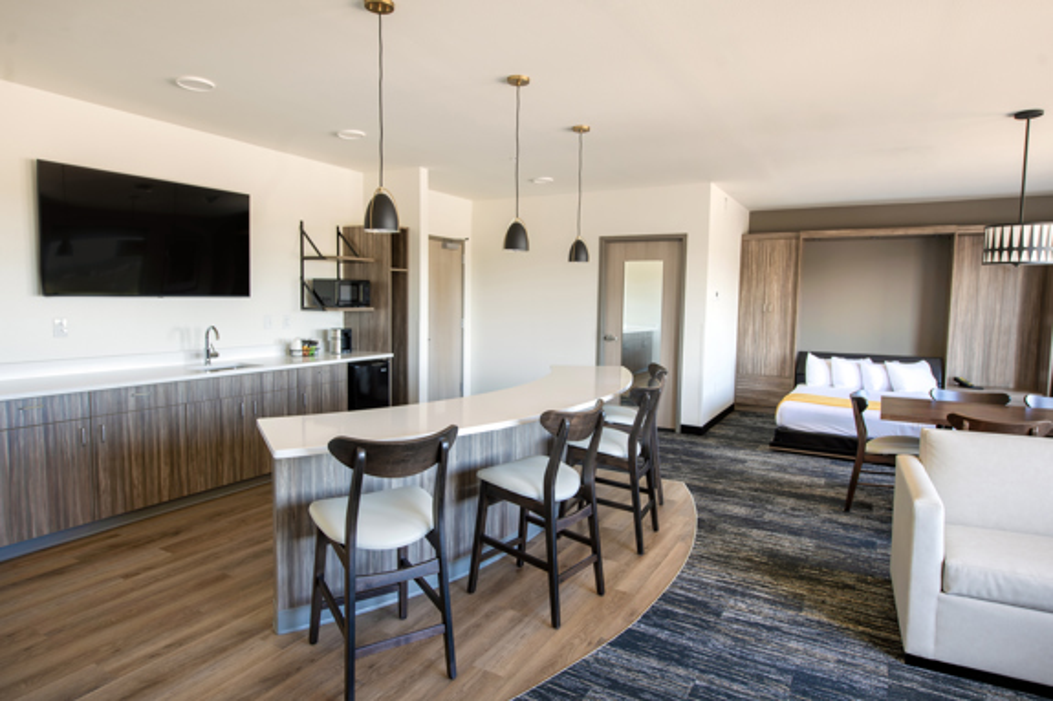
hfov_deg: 81.2
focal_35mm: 21
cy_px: 350
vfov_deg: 59.5
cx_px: 526
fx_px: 614
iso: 200
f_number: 5.6
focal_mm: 21
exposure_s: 1/10
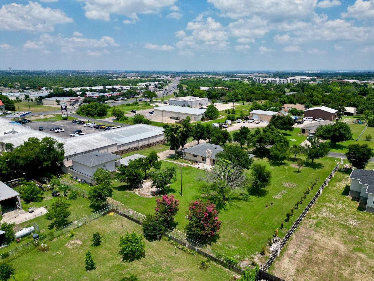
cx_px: 187
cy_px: 140
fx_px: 259
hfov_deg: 71.6
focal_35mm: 24
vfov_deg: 56.8
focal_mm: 6.72
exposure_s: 1/3200
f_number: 1.7
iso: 110
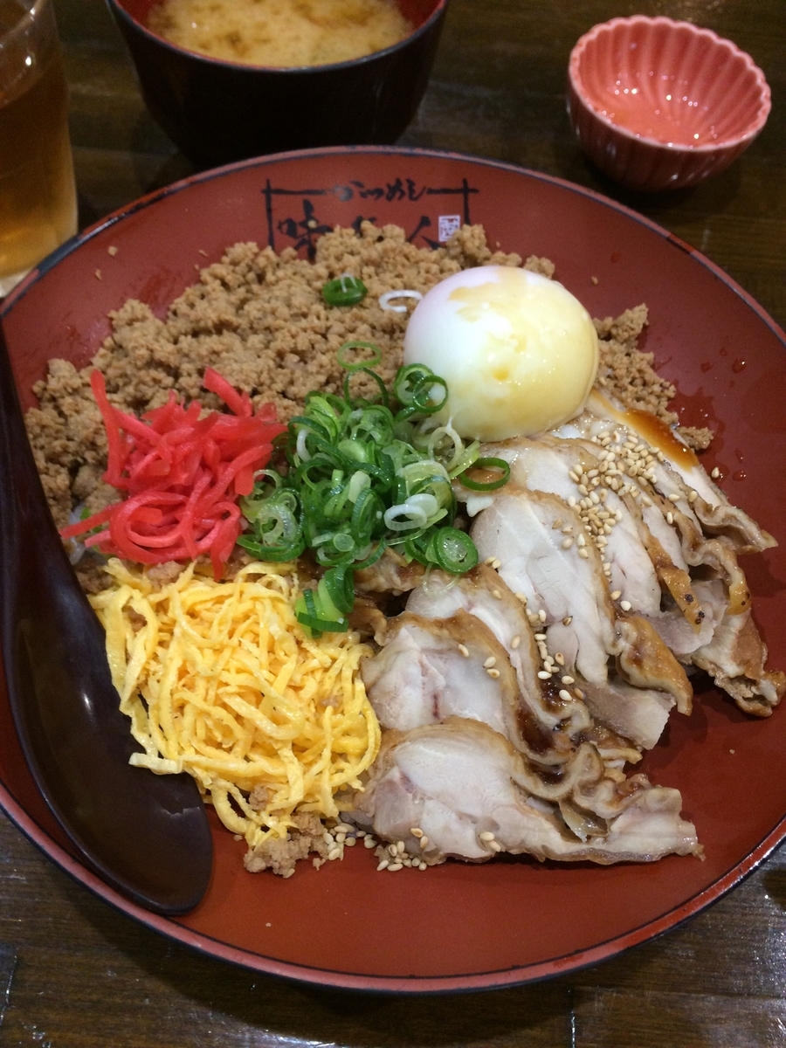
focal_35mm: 29
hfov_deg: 48.2
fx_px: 878
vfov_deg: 61.7
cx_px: 393
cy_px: 524
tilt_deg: -61.3
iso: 200
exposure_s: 1/30
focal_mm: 4.15
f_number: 2.2
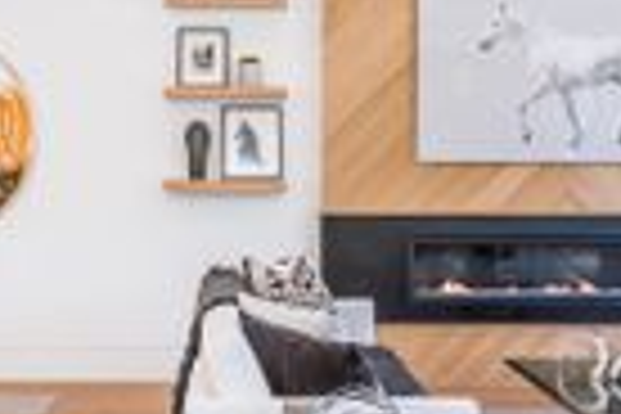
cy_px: 182
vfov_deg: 21.0
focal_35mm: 65
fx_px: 1119
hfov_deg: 30.9
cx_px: 234
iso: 320
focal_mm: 17.5
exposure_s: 1/50
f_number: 8
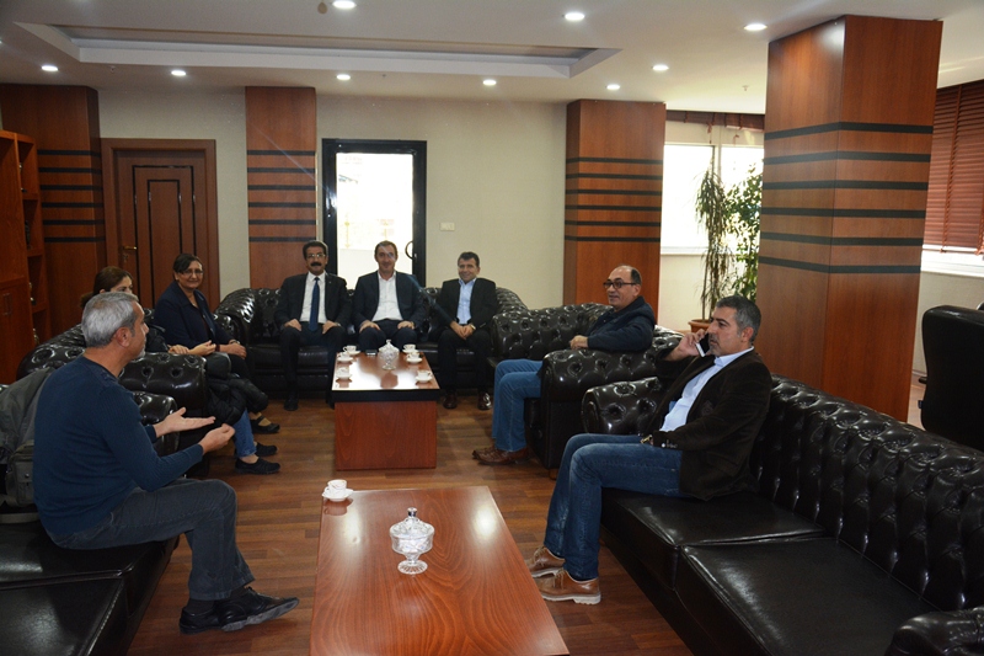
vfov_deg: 41.7
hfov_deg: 59.5
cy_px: 328
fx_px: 861
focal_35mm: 32
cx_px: 492
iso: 640
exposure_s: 1/60
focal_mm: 21
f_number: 3.8
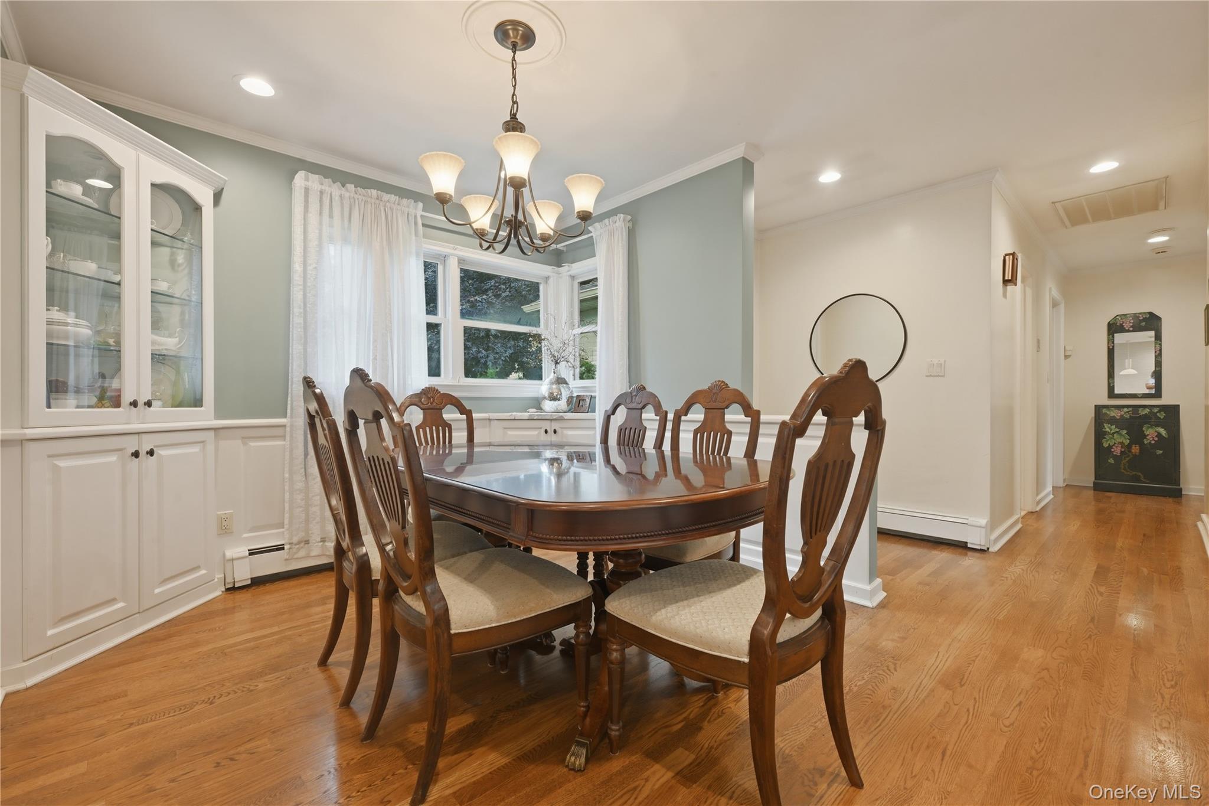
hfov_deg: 98.5
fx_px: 520
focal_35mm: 16
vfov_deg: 75.5
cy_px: 403
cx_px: 604
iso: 100
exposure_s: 1/2
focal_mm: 15.5
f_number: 11
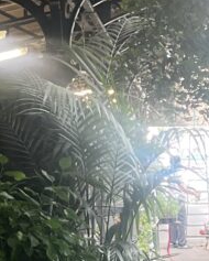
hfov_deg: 10.0
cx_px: 206
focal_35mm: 154
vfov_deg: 12.5
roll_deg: -0.6
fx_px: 1189
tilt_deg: -1.2
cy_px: 184
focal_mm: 5.1
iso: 80
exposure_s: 1/100
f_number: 1.6
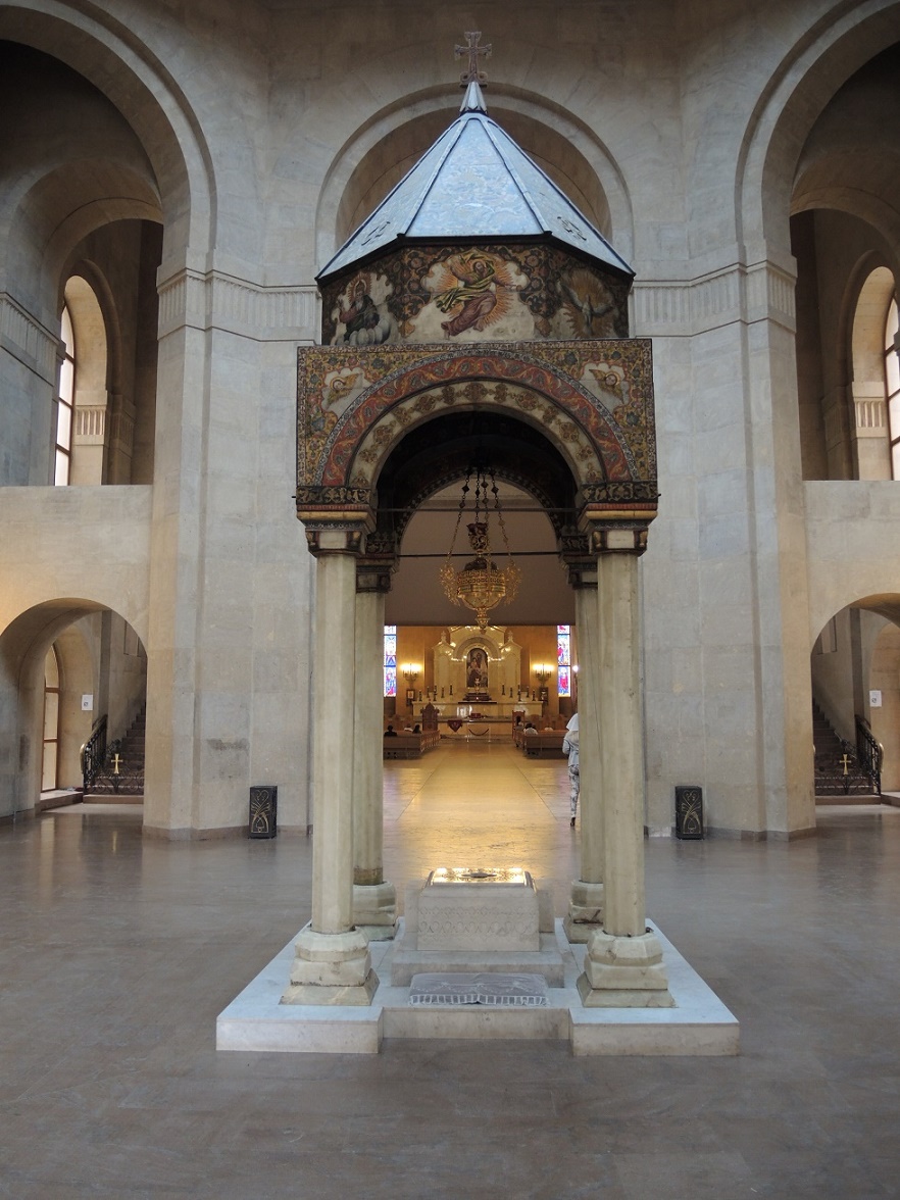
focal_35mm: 28
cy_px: 600
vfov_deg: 63.4
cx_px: 450
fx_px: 971
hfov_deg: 49.7
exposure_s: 1/60
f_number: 2
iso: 360
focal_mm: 6
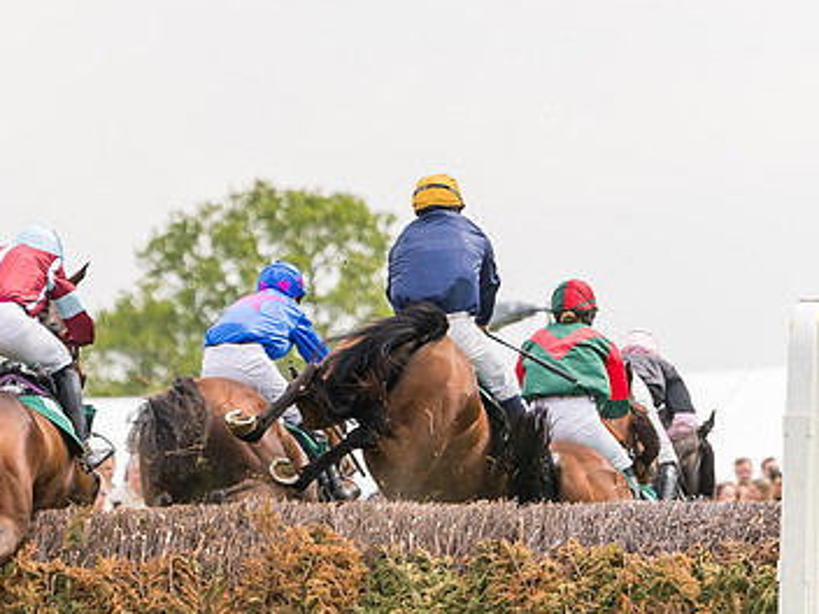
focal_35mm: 489
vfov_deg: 3.0
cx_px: 275
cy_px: 398
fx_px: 11570
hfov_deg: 4.1
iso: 400
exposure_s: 1/2500
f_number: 4
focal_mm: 165
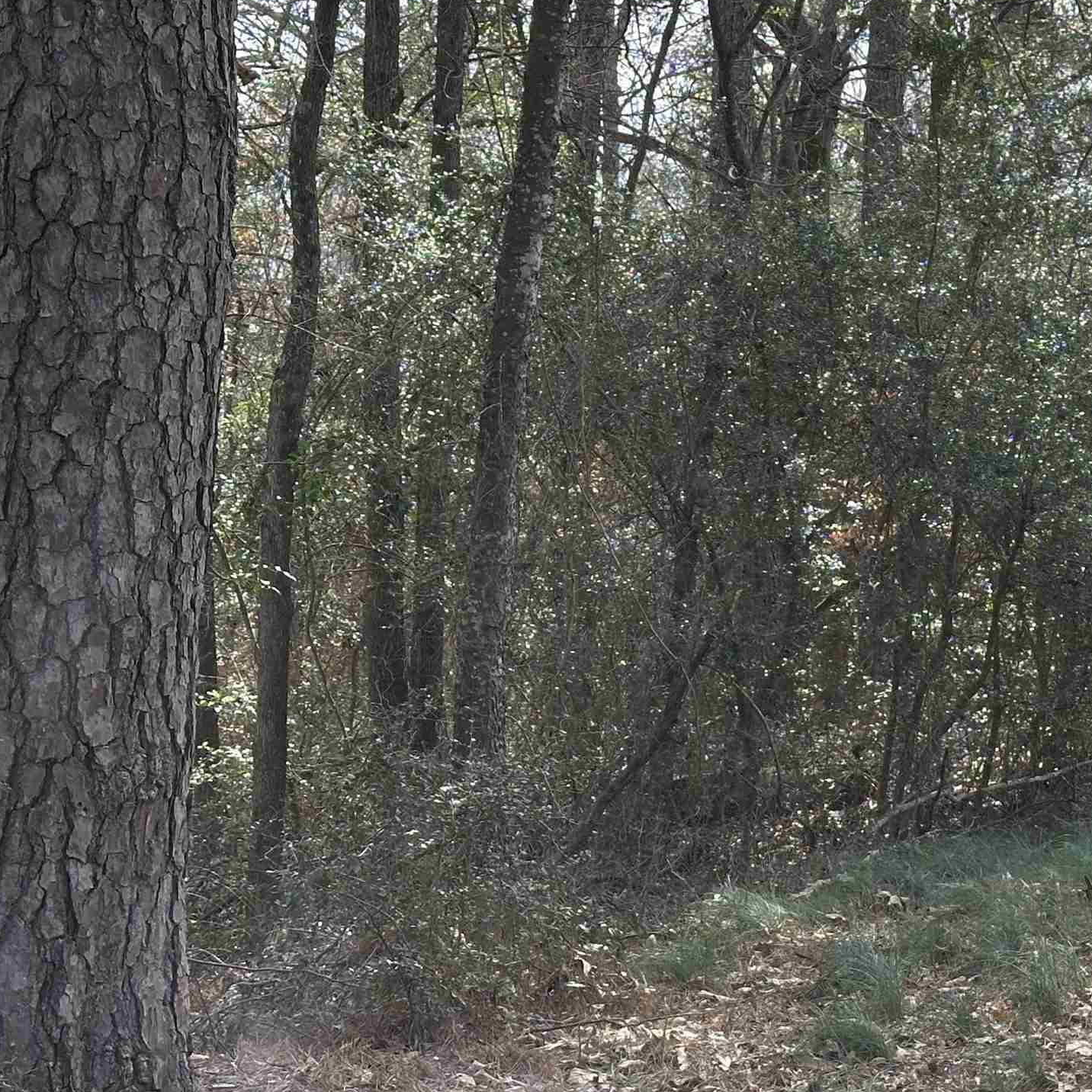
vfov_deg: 19.0
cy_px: 392
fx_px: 3248
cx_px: 1018
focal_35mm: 91
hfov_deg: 18.7
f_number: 1.78
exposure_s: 1/604
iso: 64
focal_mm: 6.86
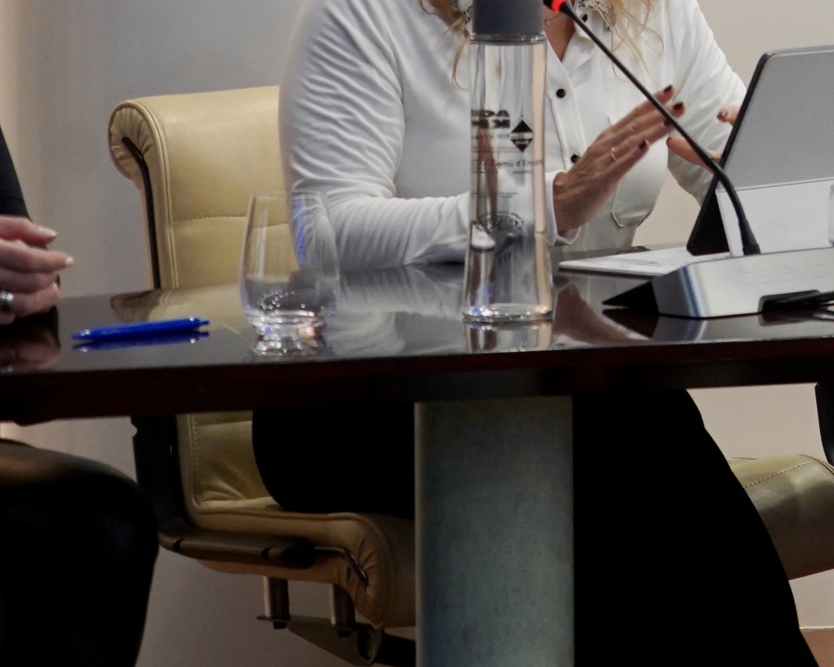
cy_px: -192
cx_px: 1102
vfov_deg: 7.6
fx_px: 4962
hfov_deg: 9.4
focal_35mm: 201
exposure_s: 1/160
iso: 2000
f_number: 5
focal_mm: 58
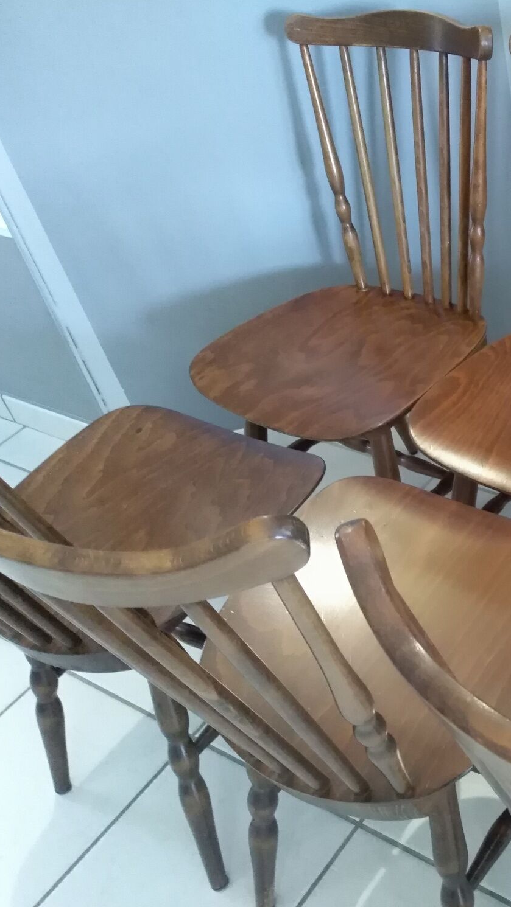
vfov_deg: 52.8
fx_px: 915
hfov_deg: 28.5
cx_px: 555
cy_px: 453
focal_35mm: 38
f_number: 2
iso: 868
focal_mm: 3.54
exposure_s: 1/30
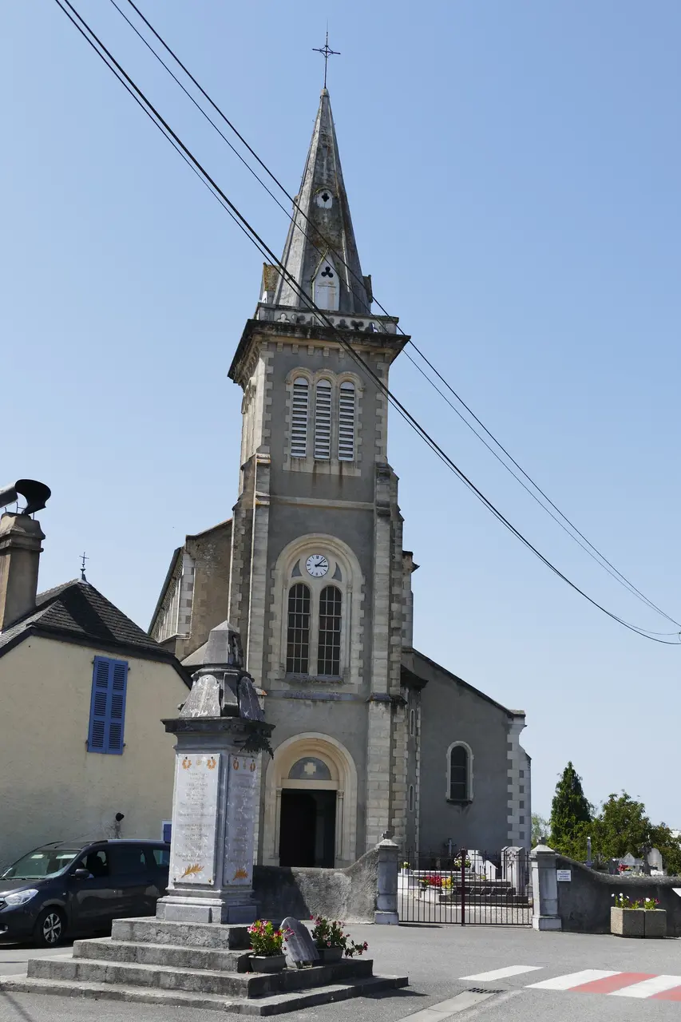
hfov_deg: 29.9
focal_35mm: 45
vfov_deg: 43.6
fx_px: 1277
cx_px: 340
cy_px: 511
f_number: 4
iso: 125
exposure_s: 1/1600
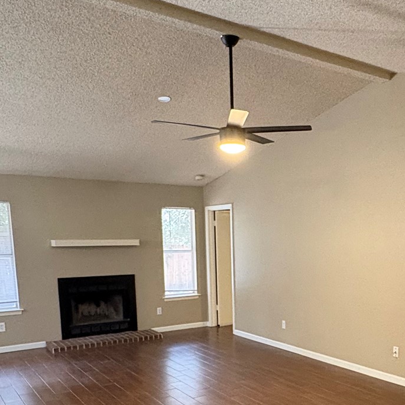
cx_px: 293
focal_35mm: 37
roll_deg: +0.8
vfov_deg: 43.3
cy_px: 312
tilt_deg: -8.8
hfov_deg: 43.8
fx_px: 490
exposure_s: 1/60
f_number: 2.2
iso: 800
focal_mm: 2.22
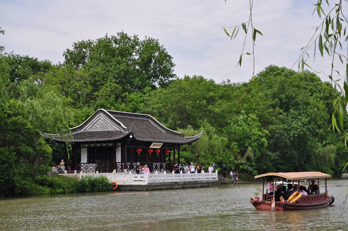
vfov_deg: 18.1
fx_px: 724
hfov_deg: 27.0
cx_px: 196
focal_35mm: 75
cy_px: 117
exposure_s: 1/400
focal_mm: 44
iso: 400
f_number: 11
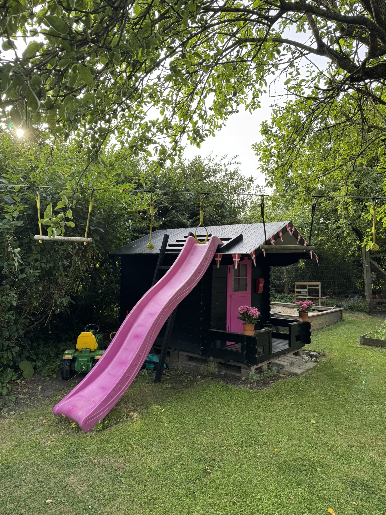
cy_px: 258
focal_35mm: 24
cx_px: 193
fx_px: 357
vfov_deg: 71.6
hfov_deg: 56.8
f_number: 1.78
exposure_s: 1/264
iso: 64
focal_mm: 6.76
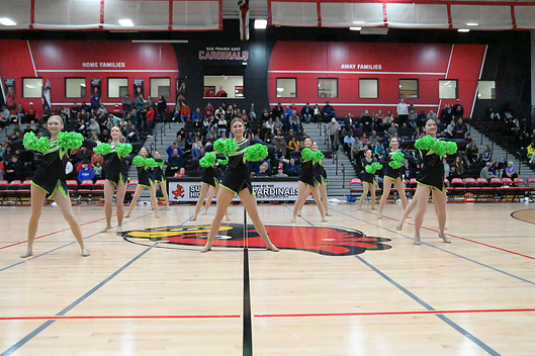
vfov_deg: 38.8
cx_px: 269
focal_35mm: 34
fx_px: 505
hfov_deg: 55.8
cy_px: 175
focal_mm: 31
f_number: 2.8
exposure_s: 1/8000
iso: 45600
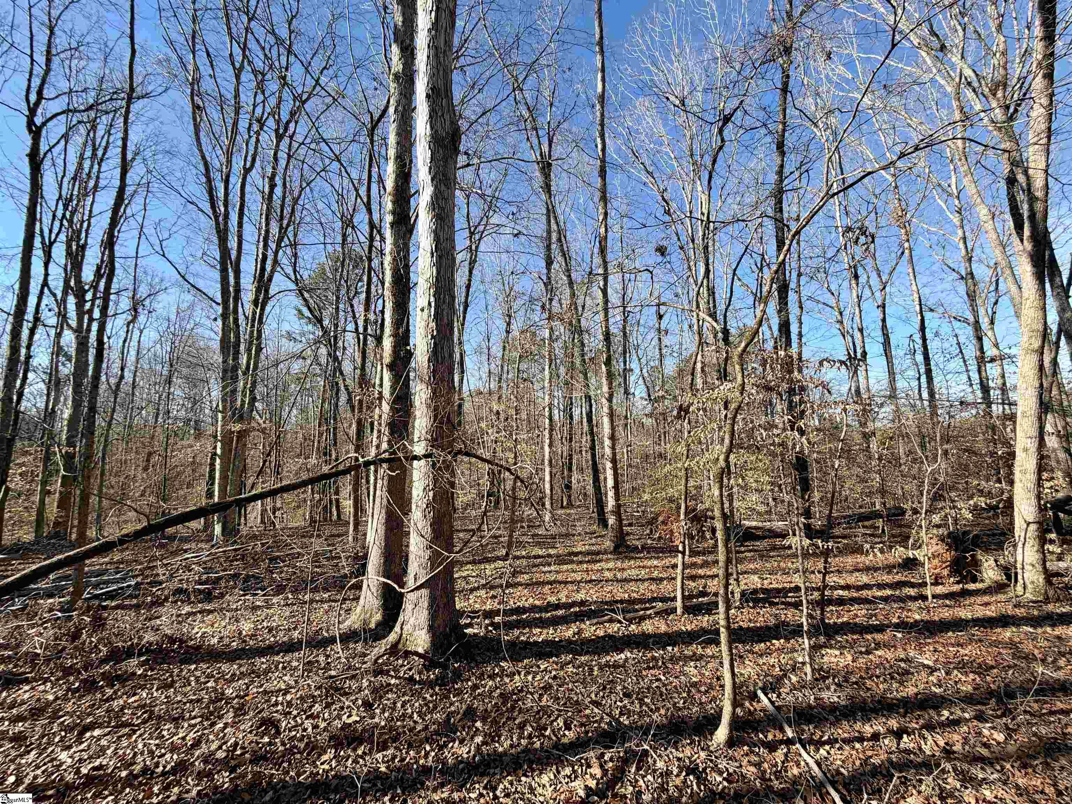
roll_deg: +0.1
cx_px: 536
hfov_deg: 102.1
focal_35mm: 14
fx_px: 434
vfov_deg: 85.7
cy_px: 402
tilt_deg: +7.9
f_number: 2.2
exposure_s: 1/502
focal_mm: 2.22
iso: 50
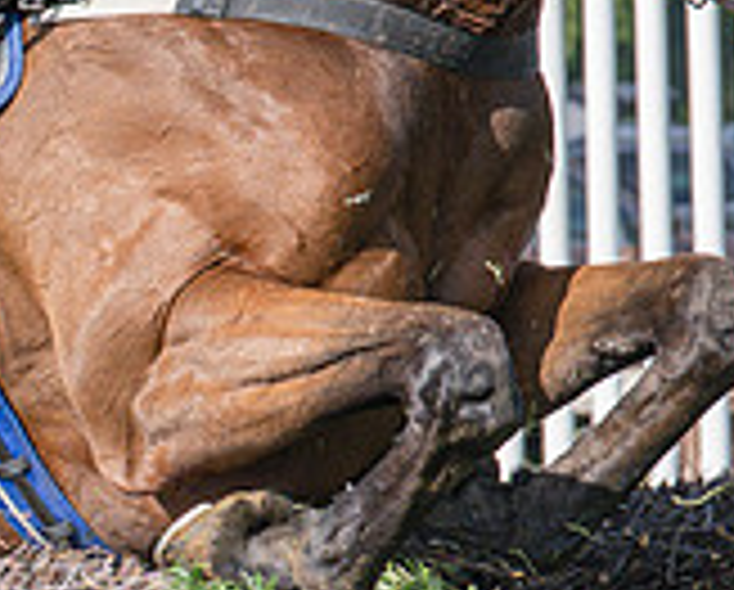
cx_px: 156
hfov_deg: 4.1
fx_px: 10337
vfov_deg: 3.3
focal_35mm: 475
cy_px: 267
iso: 200
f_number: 4.5
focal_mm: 70
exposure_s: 1/1600
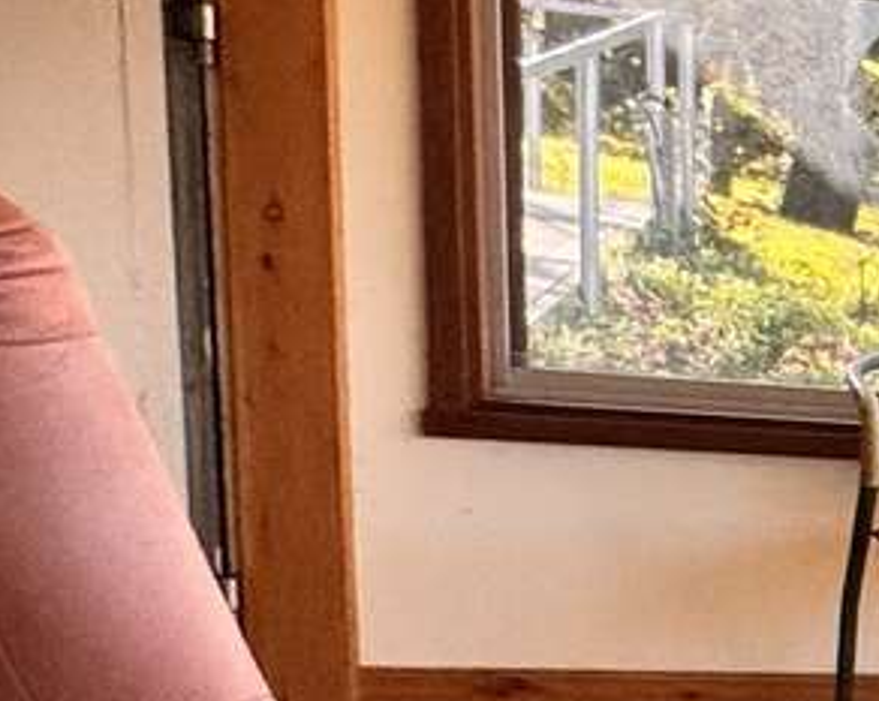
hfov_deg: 11.7
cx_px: 2592
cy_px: 710
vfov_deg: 16.7
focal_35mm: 90
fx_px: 2339
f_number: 2.2
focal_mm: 2.22
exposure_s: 1/262
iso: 40
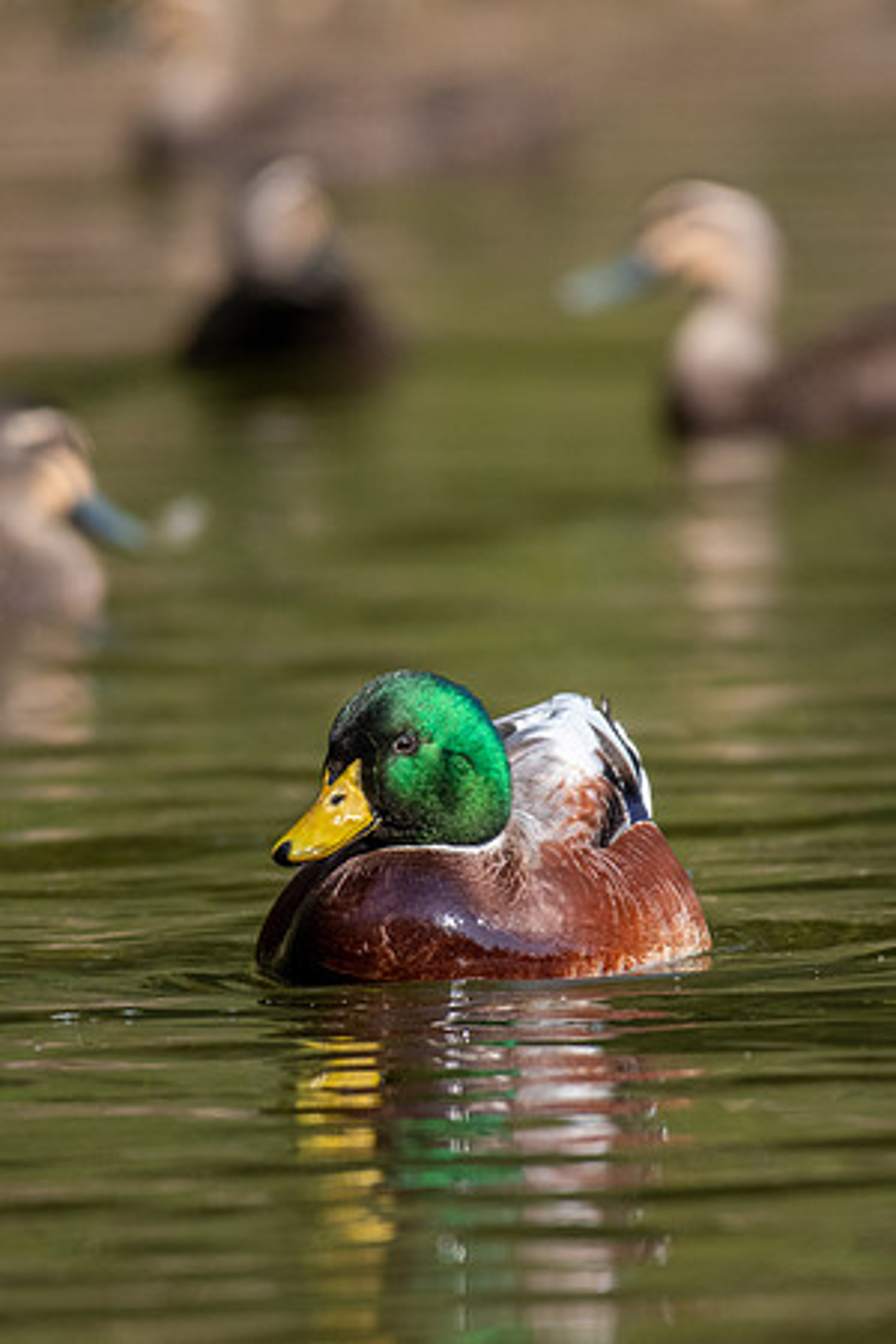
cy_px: 756
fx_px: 37785
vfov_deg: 2.0
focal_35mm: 1012
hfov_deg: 1.4
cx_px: 402
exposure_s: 1/1600
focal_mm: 500
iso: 1000
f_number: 5.6
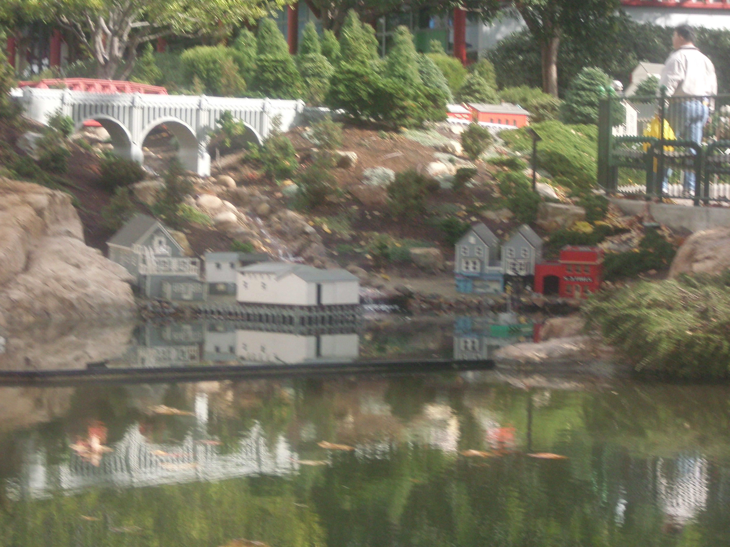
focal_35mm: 114
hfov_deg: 17.3
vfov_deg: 13.0
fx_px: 2404
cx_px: 365
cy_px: 274
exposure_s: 1/60
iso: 250
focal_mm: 18.9
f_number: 14.1
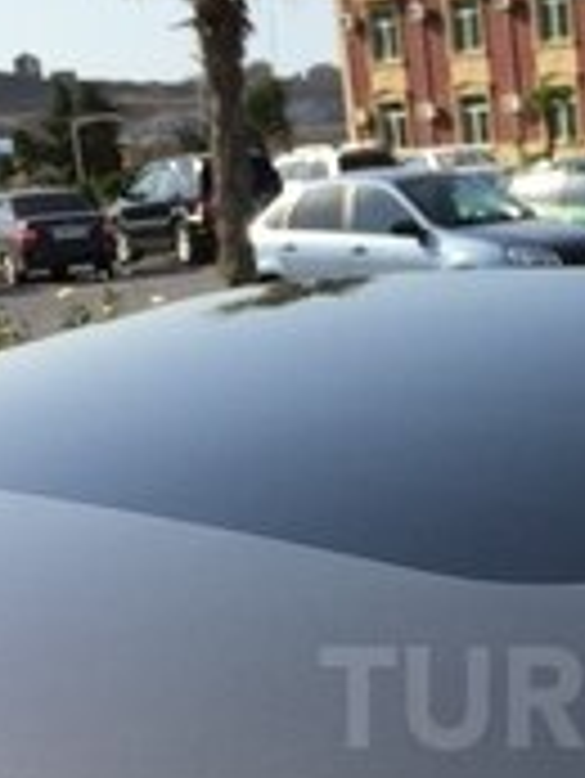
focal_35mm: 83
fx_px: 1868
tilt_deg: -16.9
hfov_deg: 17.1
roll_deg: +5.2
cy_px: 697
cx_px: 666
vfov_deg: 23.0
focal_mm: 4.15
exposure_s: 1/1522
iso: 32
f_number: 2.2
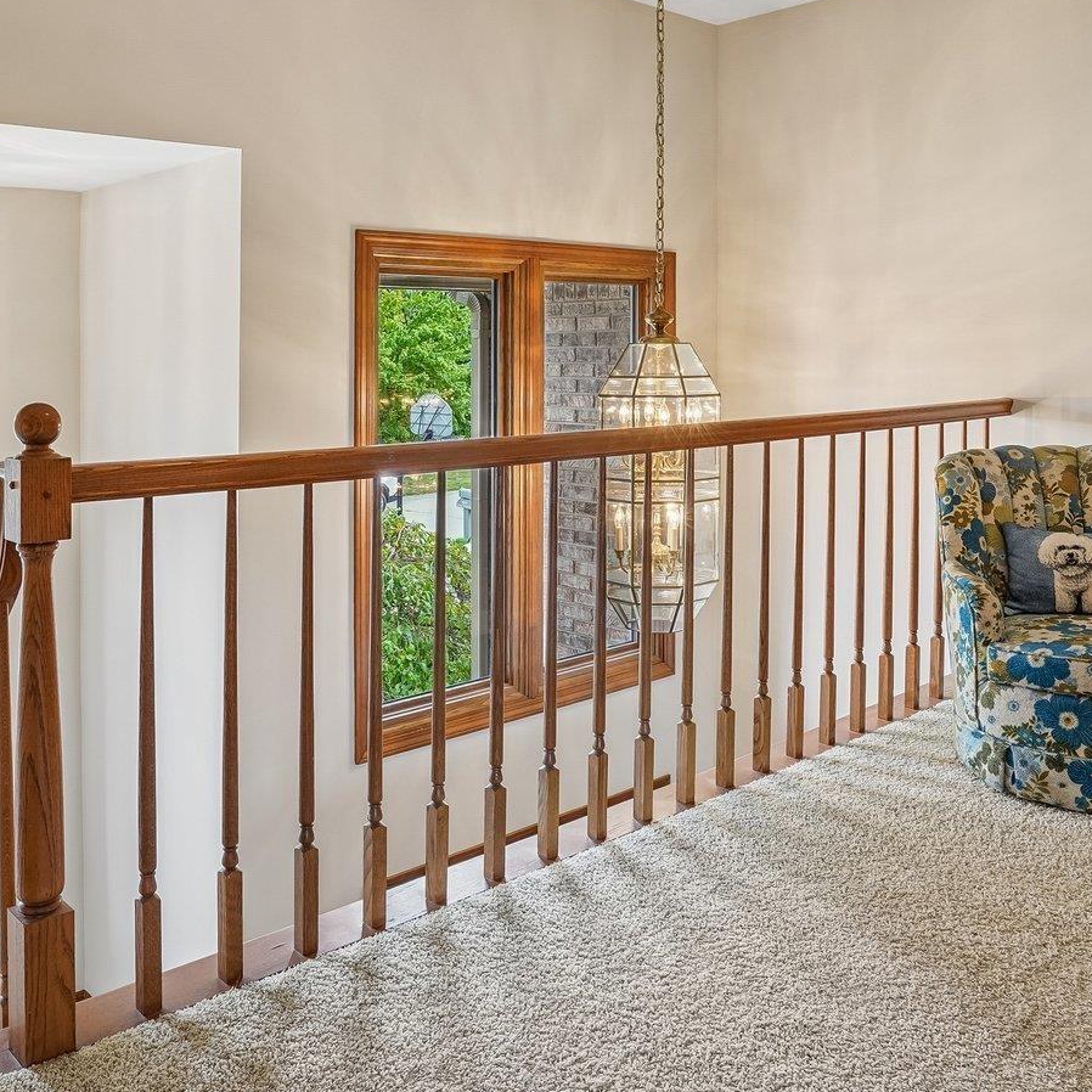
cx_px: 535
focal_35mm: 31
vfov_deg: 51.6
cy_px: 368
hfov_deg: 52.5
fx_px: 1106
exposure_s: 1/13
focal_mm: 16
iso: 250
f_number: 8
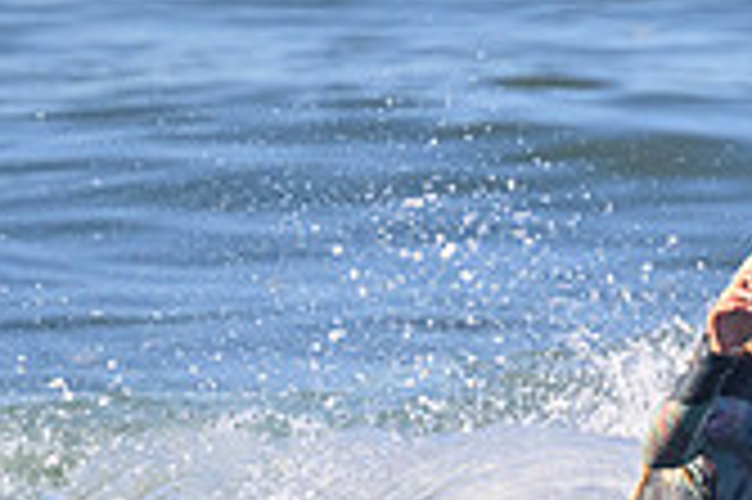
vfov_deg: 0.6
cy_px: 759
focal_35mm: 2259
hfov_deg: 0.9
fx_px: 47141
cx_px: 982
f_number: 11
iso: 2500
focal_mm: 650
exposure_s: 1/2000
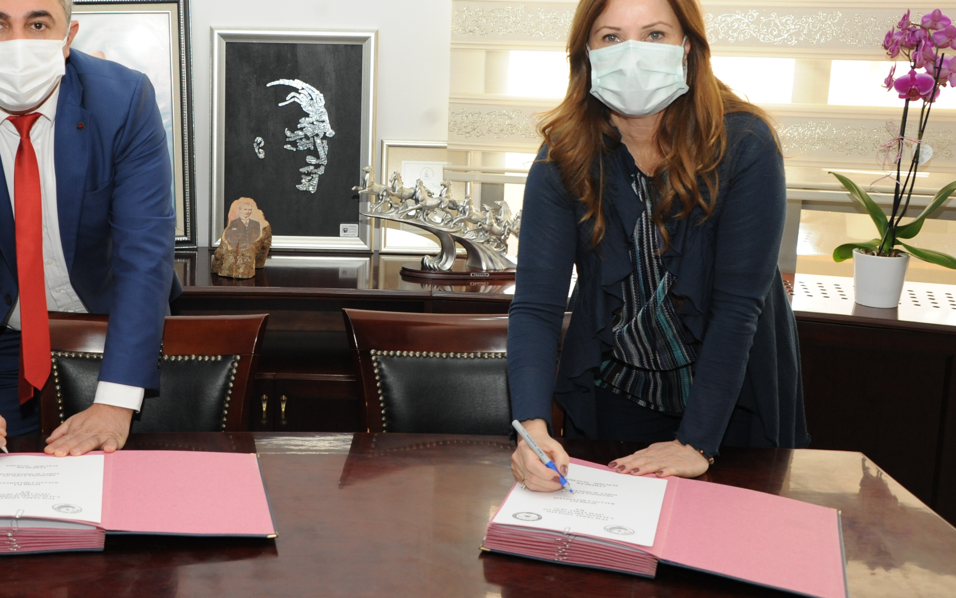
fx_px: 1277
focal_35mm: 49
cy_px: 216
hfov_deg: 40.6
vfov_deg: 26.2
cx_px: 327
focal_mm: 35
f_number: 5.6
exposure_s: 1/125
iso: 2000
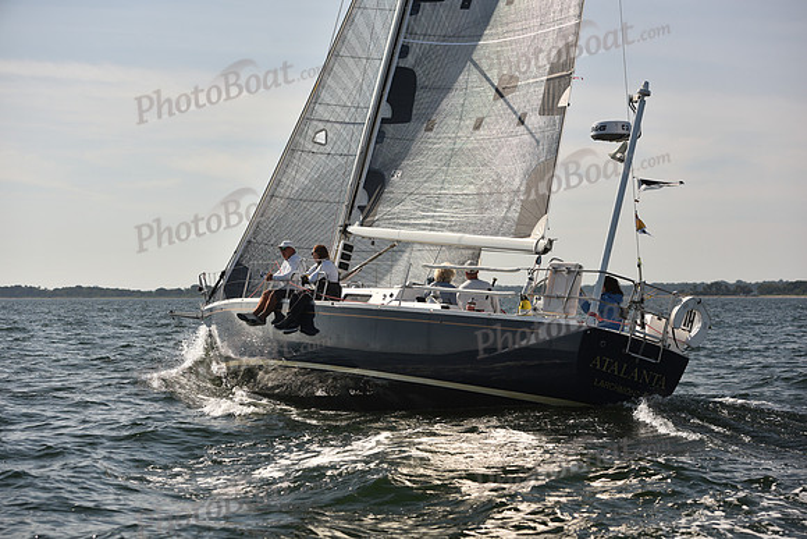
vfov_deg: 19.5
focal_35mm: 70
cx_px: 404
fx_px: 1569
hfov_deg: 28.8
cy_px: 270
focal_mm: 70
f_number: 4.5
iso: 250
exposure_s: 1/1250
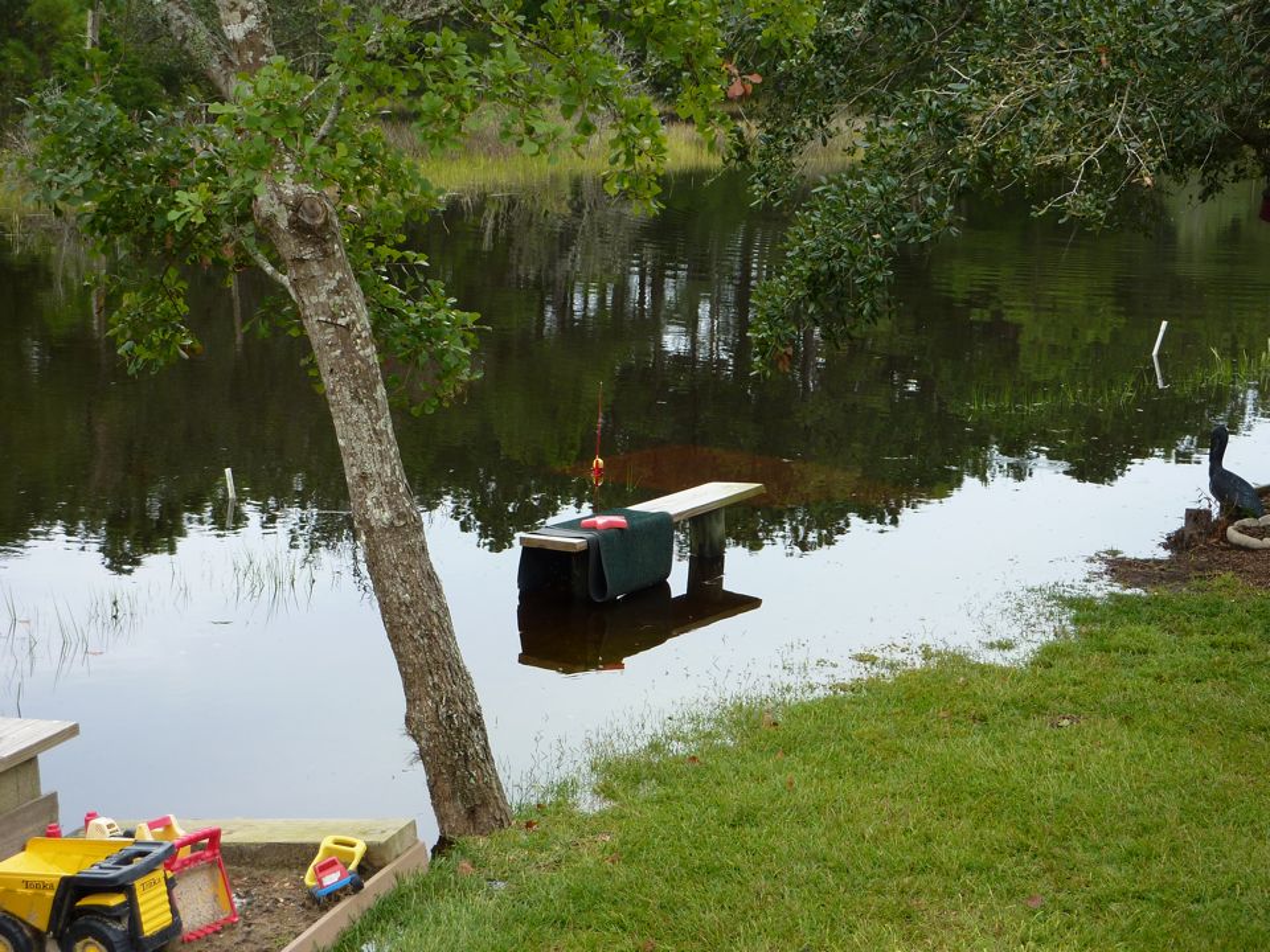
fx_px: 2311
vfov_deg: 23.3
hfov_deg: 30.7
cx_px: 635
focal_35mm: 63
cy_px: 476
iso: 80
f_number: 4
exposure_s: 1/100
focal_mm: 10.3
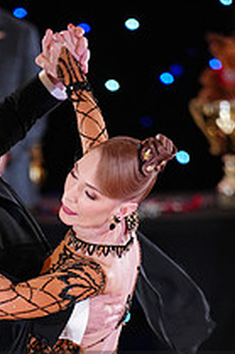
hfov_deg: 2.5
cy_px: 408
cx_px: 58
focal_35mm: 555
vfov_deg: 3.7
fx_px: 5443
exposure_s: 1/320
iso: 2500
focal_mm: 200
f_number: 2.8
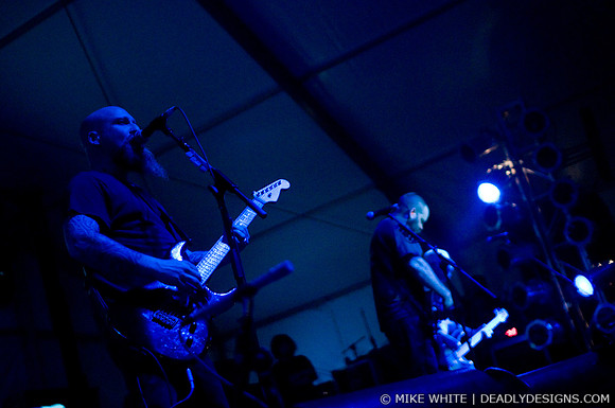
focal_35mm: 45
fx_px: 768
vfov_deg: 29.8
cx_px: 308
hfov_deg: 43.7
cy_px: 204
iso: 1600
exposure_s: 1/50
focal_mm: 30
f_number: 1.4
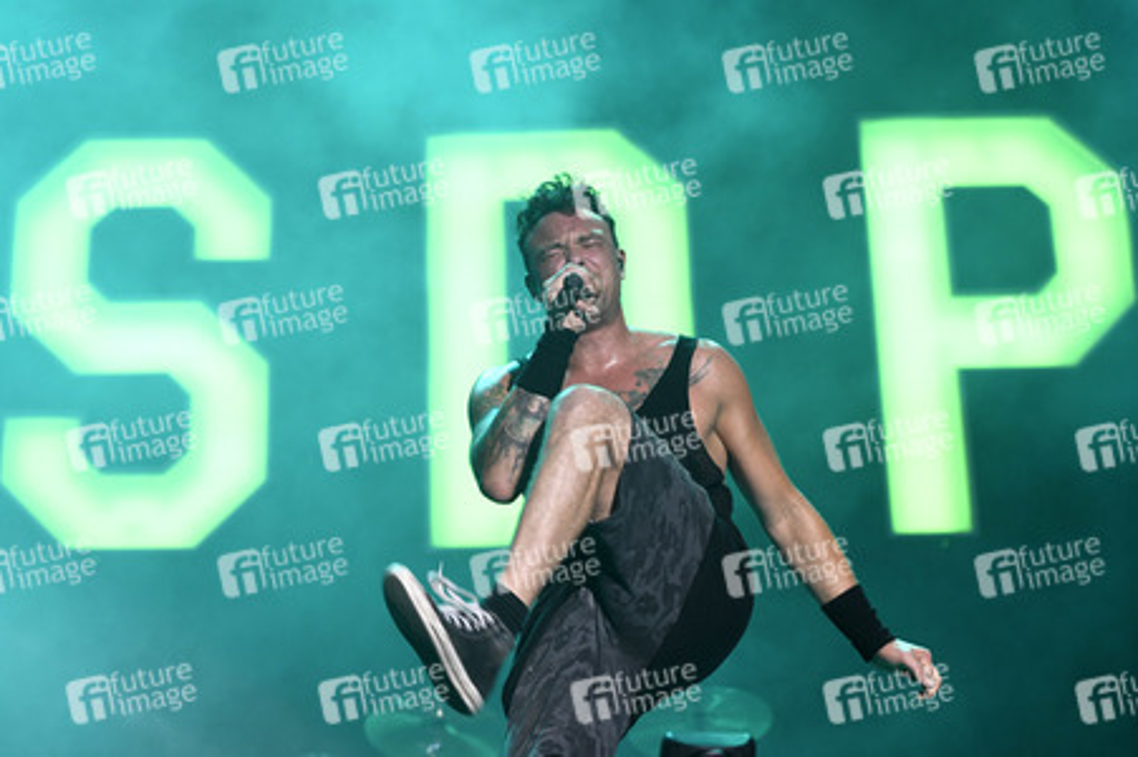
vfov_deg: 19.4
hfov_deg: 28.9
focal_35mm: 70
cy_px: 378
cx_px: 569
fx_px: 2211
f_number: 4
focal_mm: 70
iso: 1600
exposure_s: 1/500
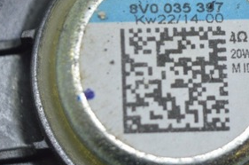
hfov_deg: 10.9
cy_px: 55
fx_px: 1298
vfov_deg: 7.3
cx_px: 186
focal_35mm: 188
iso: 400
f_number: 5.6
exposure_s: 1/40
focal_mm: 55
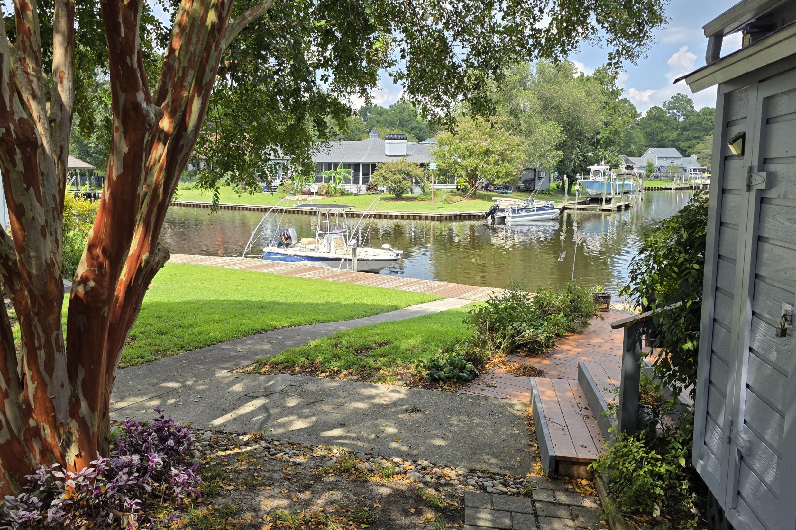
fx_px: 641
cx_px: 350
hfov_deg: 63.5
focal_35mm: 29
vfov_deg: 44.9
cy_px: 244
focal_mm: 6.3
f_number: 1.7
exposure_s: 1/2510
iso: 80
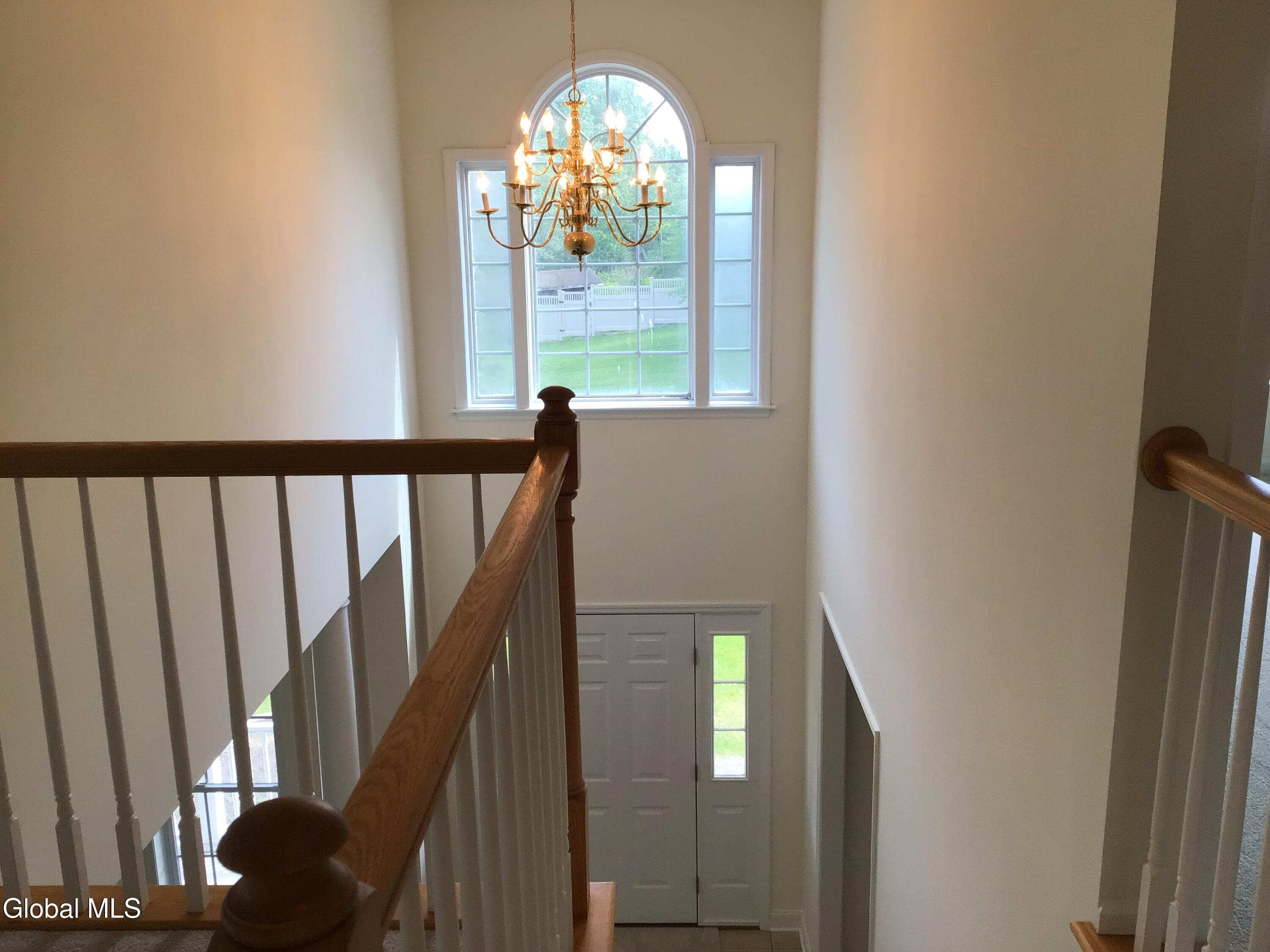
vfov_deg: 45.4
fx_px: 1137
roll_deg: -0.1
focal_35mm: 31
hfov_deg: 58.4
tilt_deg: -13.5
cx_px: 635
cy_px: 476
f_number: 2.4
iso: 40
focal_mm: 3.3
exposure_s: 1/100
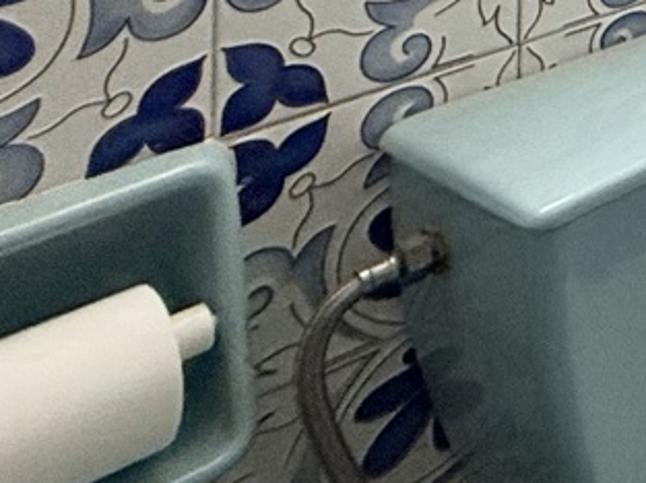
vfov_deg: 13.1
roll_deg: -0.7
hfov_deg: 13.6
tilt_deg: +0.3
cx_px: 1676
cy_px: -654
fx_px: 1603
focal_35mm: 86
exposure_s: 1/99
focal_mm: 2.22
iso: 64
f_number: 2.2
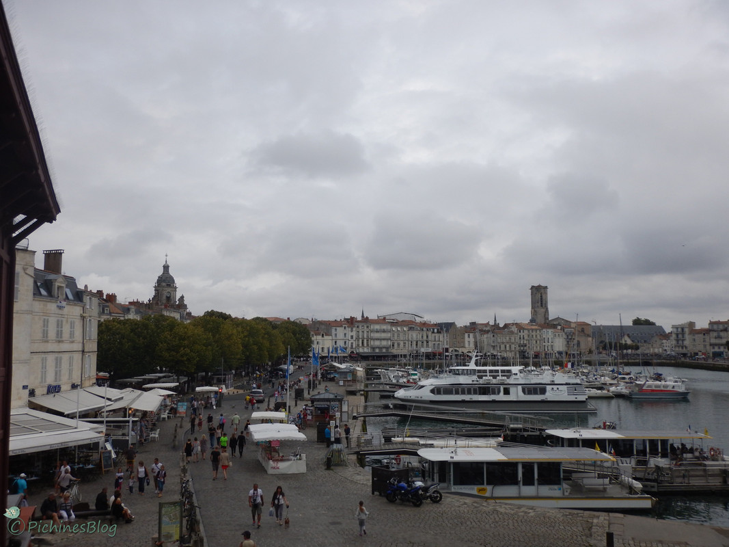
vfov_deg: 41.8
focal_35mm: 34
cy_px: 274
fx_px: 716
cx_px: 364
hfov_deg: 54.0
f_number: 4.2
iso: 125
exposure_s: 1/1250
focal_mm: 6.1
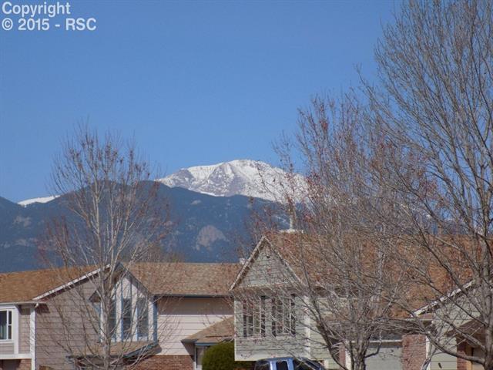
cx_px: 246
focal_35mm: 154
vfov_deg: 9.6
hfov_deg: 12.8
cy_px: 185
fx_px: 2193
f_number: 5.2
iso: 80
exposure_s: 1/800
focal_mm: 27.3
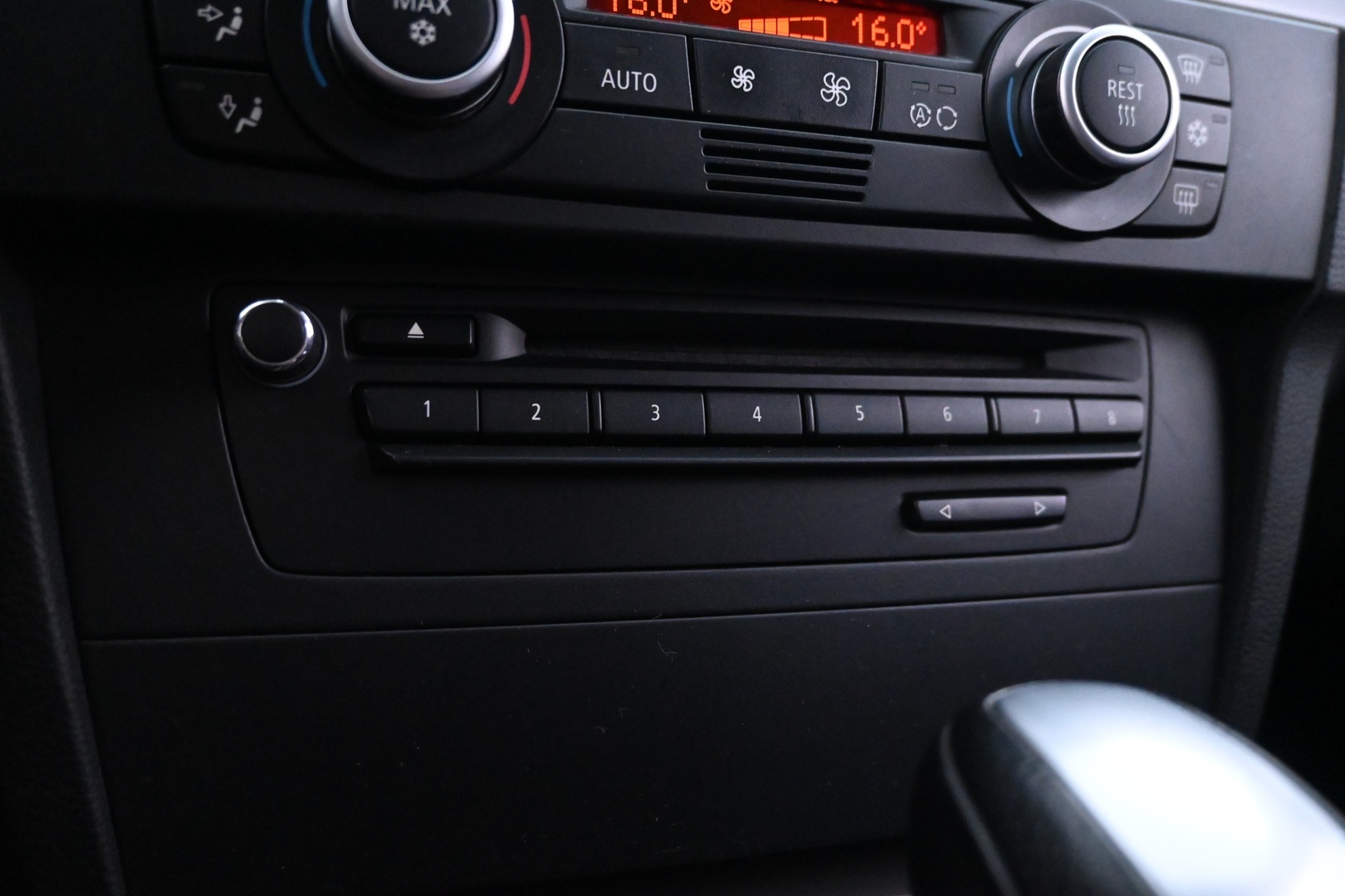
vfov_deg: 47.9
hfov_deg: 67.4
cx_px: 672
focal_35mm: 27
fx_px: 1009
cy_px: 448
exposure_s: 1/30
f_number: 3.5
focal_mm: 18
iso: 7200
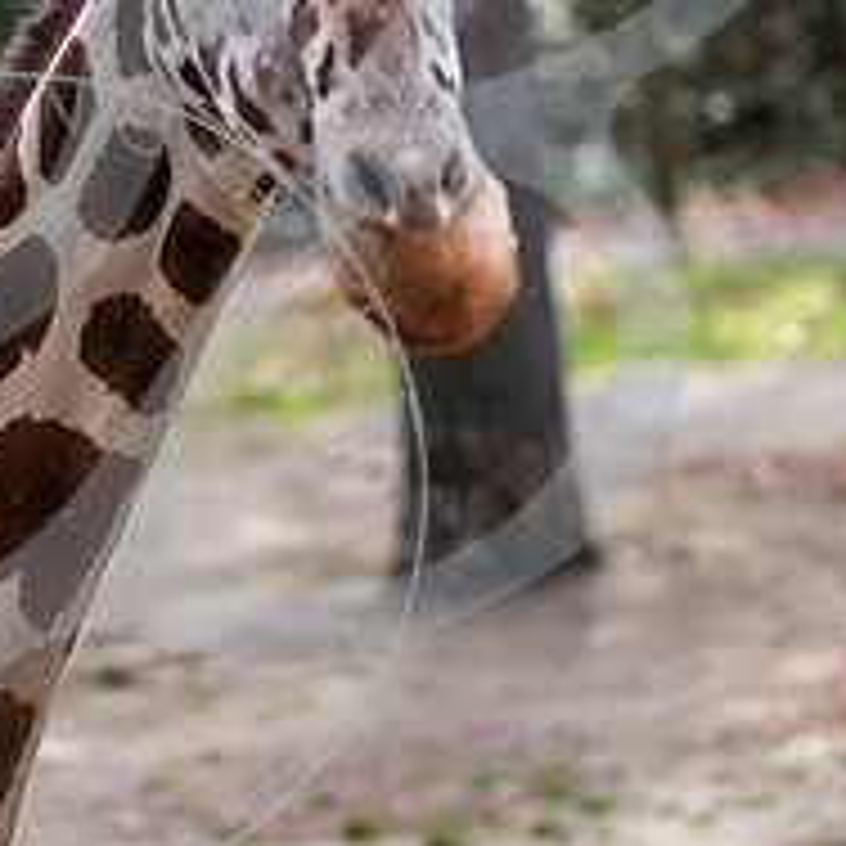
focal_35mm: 175
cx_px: 212
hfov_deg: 10.0
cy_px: 148
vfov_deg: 10.0
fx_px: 4839
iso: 200
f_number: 2.8
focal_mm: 86
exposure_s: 1/500
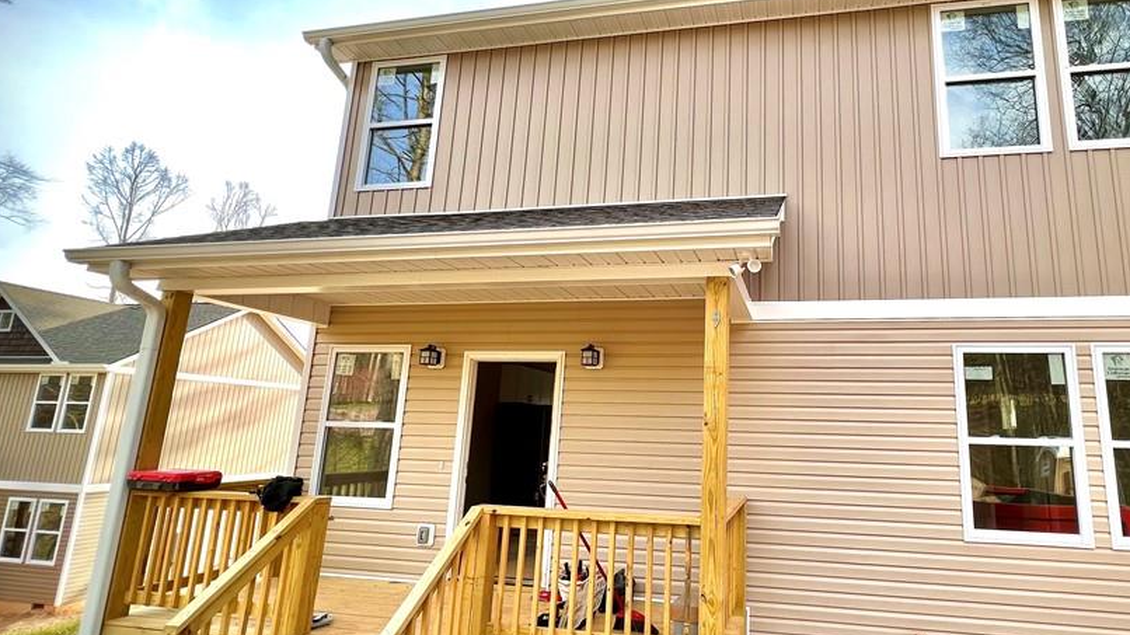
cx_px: 704
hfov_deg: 90.9
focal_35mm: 18
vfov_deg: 61.0
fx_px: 539
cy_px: 327
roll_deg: -1.8
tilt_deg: +11.3
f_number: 1.8
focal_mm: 1.57
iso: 32
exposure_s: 1/202
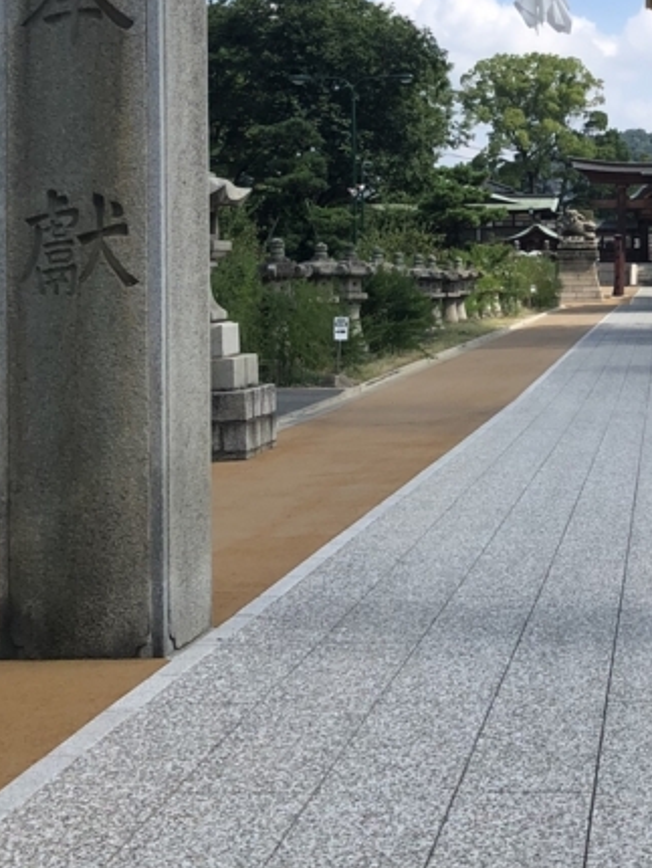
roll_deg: +0.3
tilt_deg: -0.1
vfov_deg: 27.9
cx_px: 652
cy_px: 273
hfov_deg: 20.6
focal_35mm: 69
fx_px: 1731
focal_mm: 3.99
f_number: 1.8
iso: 20
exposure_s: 1/1779
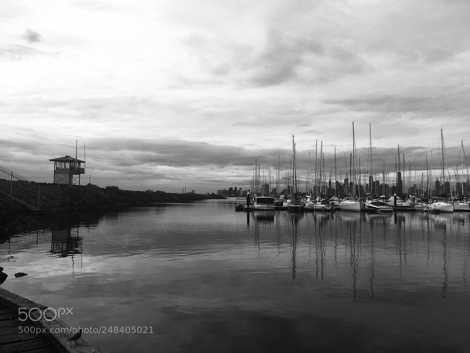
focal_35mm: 29
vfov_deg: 48.2
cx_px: 235
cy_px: 176
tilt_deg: +1.2
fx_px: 394
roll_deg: -1.0
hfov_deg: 61.7
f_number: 2.2
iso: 25
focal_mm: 4.15
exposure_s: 1/3344
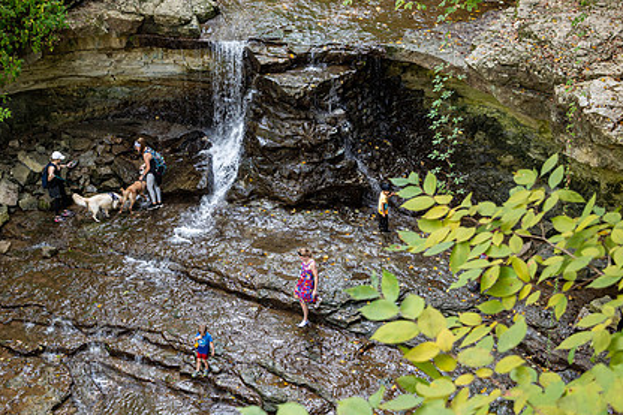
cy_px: 208
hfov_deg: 30.0
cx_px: 252
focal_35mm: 67
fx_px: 1159
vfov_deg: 20.3
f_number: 5
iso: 640
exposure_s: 1/125
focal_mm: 48
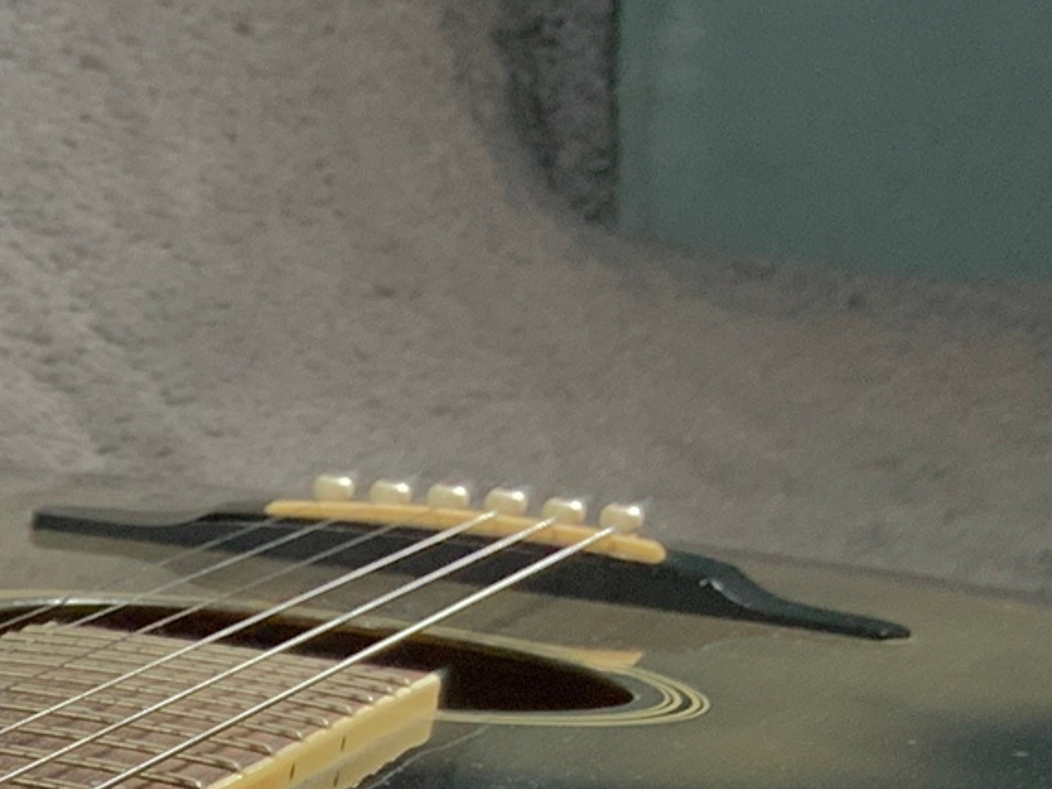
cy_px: 1539
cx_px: -702
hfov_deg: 13.9
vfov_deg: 10.5
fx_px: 3950
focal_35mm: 130
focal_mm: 3
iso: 64
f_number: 1.8
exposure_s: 1/104
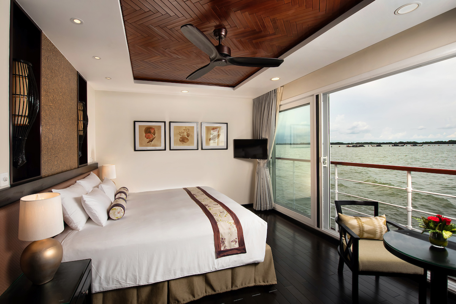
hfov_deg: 104.2
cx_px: 228
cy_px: 152
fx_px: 177
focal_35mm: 14
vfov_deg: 81.3
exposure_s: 1/160
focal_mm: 14
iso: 200
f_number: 13
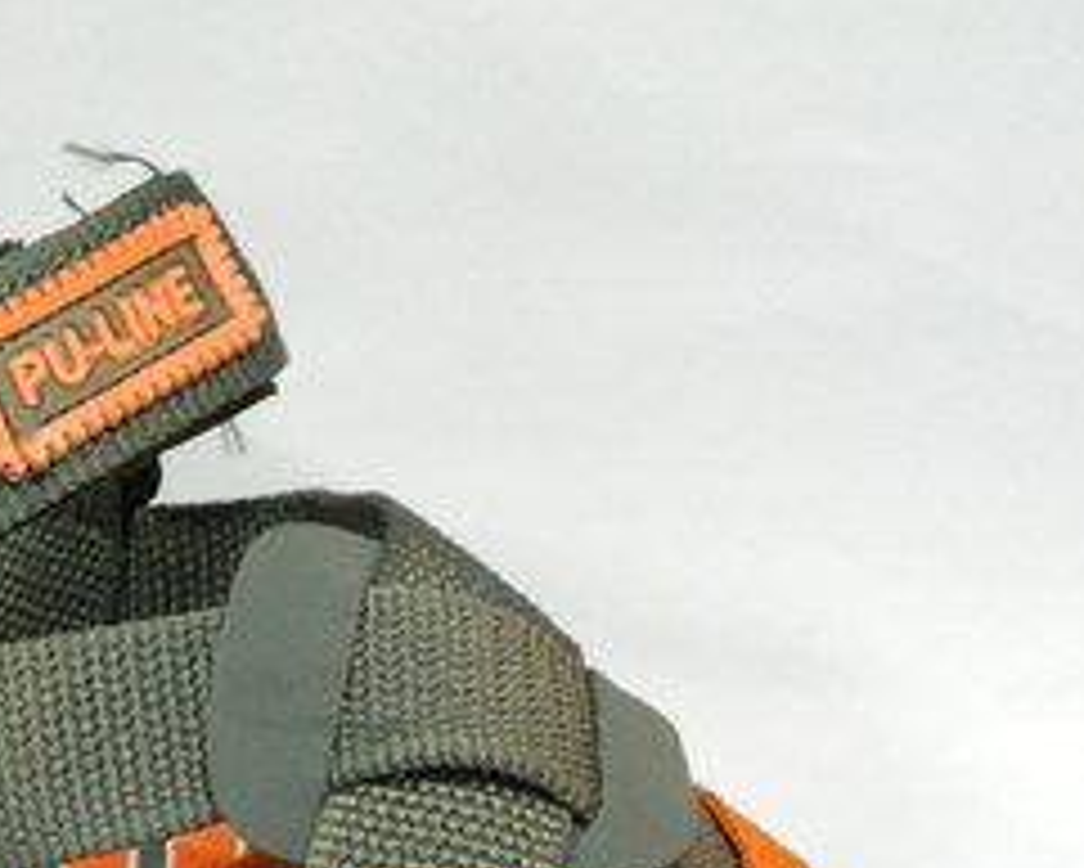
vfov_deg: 9.0
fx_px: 5456
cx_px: 261
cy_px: 834
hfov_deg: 11.3
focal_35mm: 170
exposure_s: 1/10
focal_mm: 15.1
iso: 400
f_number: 4.2
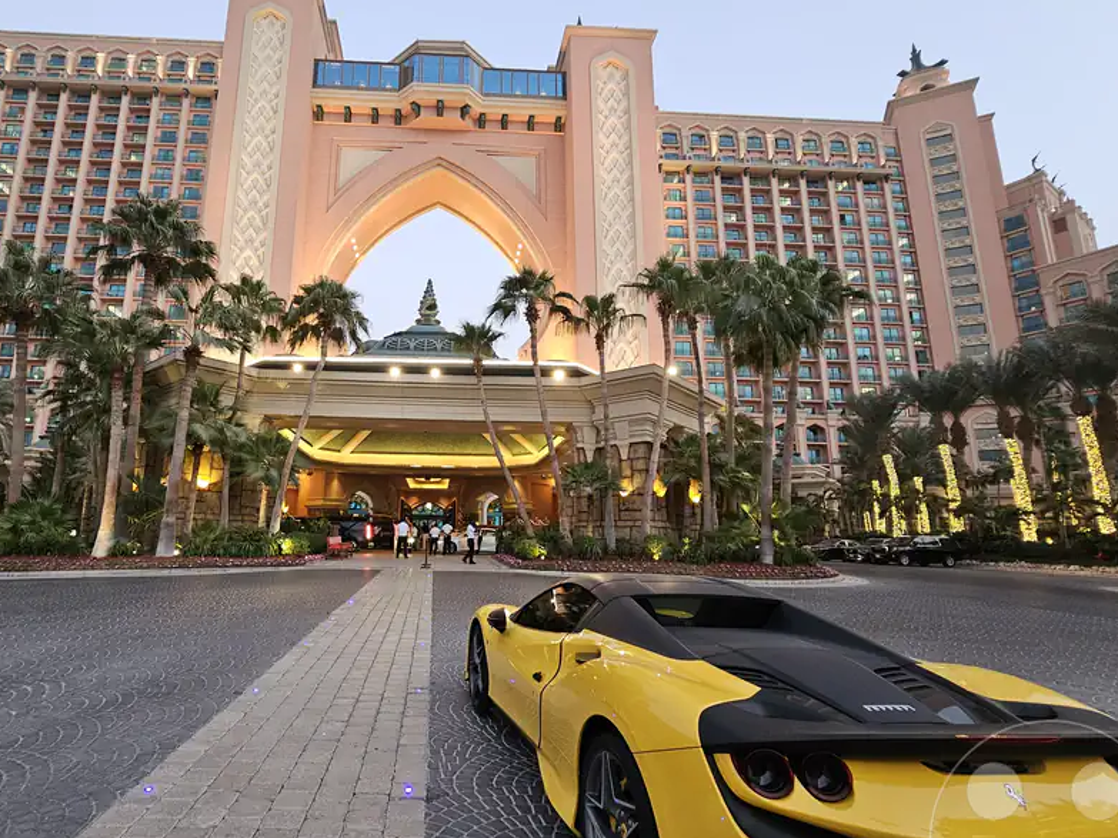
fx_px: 549
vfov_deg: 74.7
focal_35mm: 17
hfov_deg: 90.1
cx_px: 458
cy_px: 423
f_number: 2.2
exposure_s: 1/33.3
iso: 400
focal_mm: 2.2
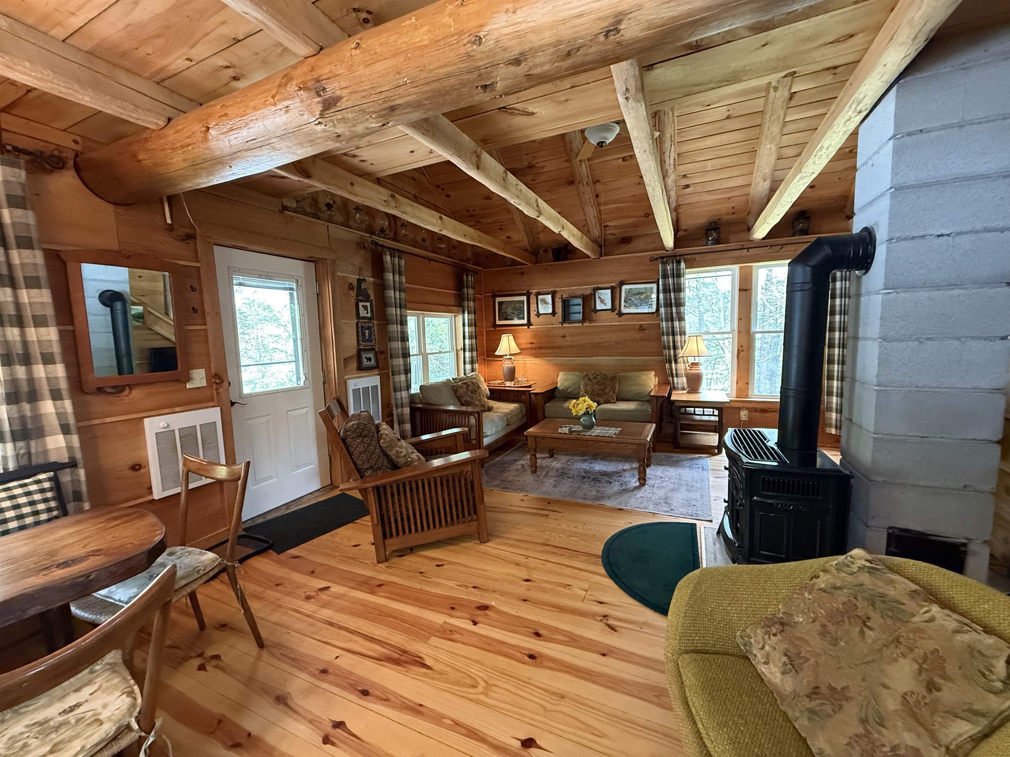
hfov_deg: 102.1
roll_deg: +2.4
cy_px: 378
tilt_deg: -6.2
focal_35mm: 14
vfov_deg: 85.7
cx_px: 505
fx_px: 408
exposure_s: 1/60
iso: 640
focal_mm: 2.22
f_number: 2.2
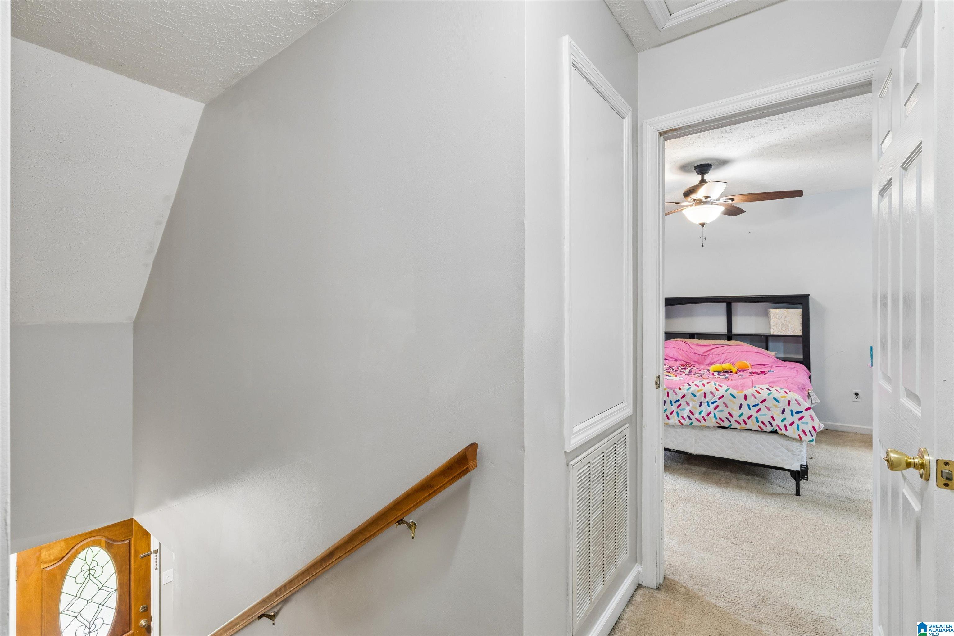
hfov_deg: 96.7
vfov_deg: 73.7
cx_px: 477
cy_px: 318
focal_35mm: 16
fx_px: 424
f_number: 13
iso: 400
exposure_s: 1
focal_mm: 16
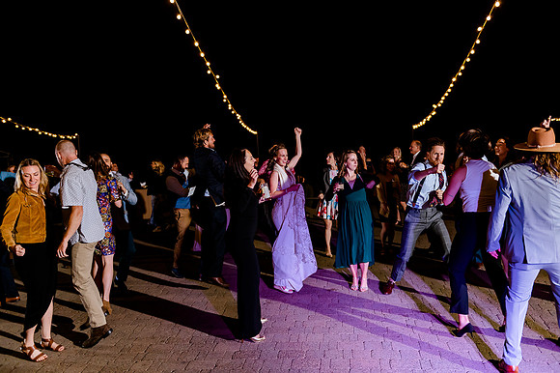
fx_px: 467
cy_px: 186
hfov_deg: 61.9
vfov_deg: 43.5
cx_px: 286
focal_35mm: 30
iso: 2500
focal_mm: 29
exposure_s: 1/125
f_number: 2.8
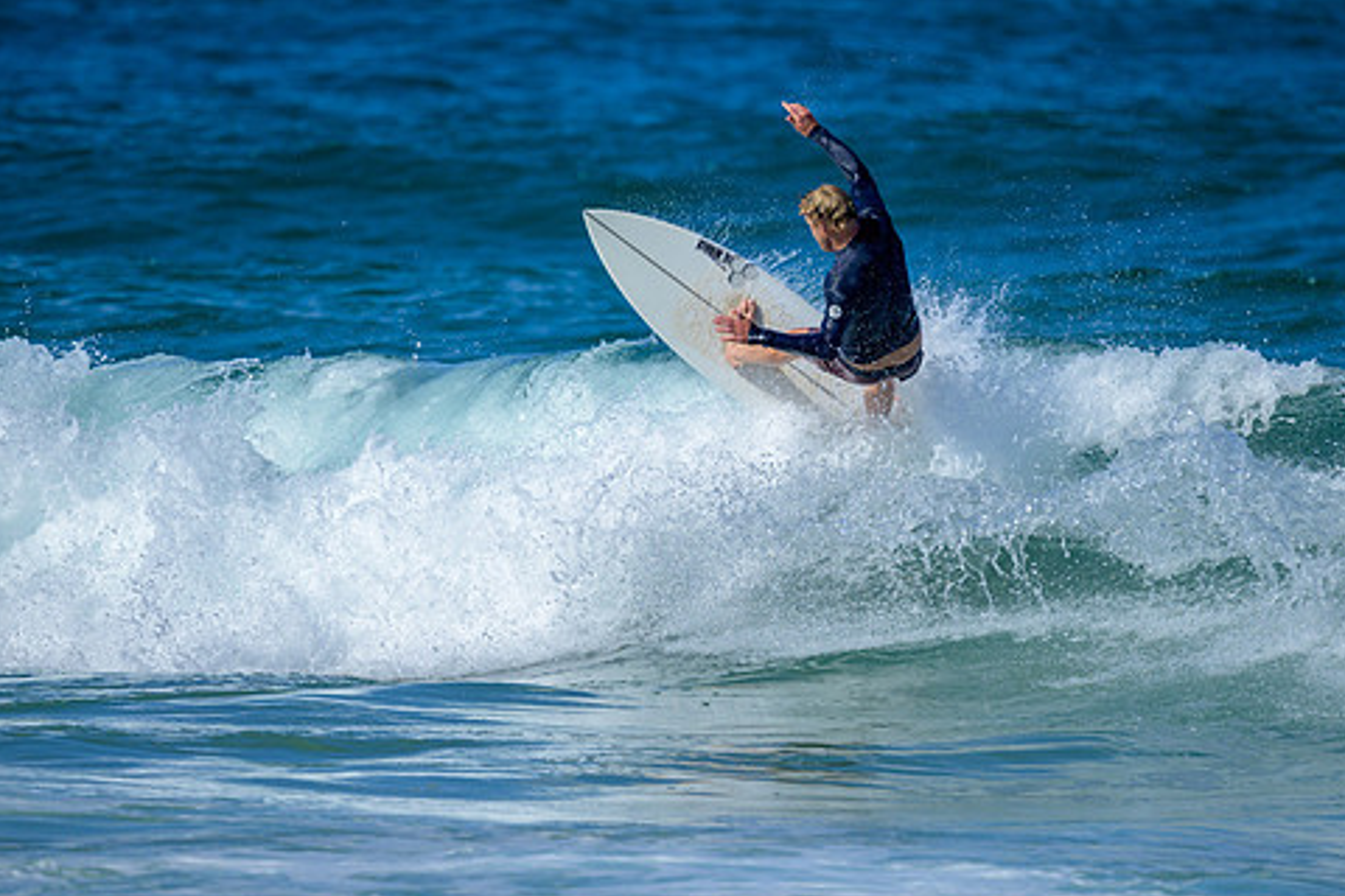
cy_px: 427
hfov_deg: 2.1
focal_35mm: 966
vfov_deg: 1.4
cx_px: 807
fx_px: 36088
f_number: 6.3
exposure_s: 1/2500
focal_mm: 800
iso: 250
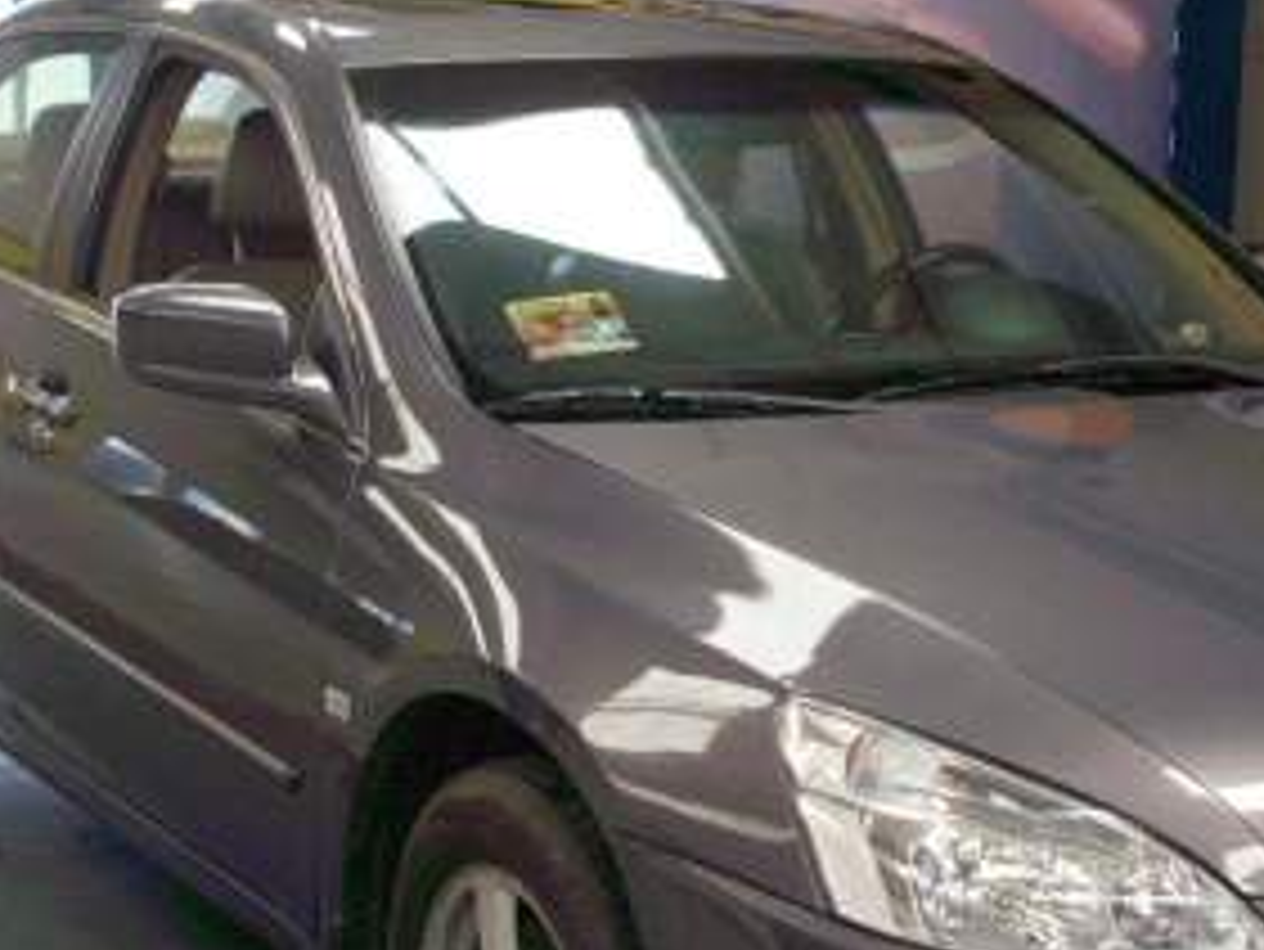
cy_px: 540
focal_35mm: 81
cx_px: 828
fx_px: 2959
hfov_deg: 24.0
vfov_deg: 18.2
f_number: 2.8
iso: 80
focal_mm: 6.3
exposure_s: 1/125
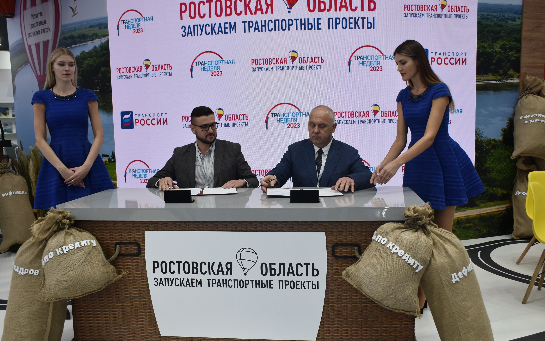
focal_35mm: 34
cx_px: 275
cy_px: 173
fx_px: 505
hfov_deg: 56.7
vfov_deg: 37.3
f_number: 5
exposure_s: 1/100
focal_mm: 22
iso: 400
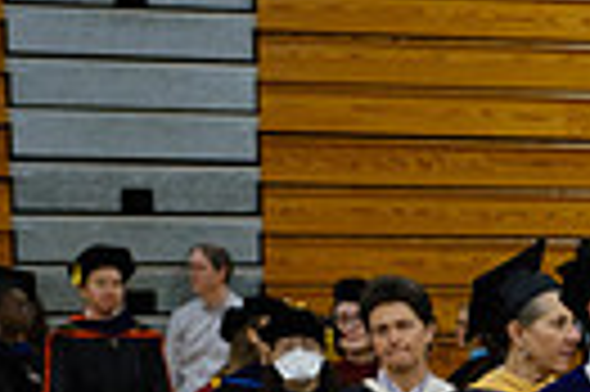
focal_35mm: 186
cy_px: 723
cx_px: 1117
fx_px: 3045
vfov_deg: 7.2
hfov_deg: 10.3
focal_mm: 28.3
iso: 1250
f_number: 3.2
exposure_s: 1/100
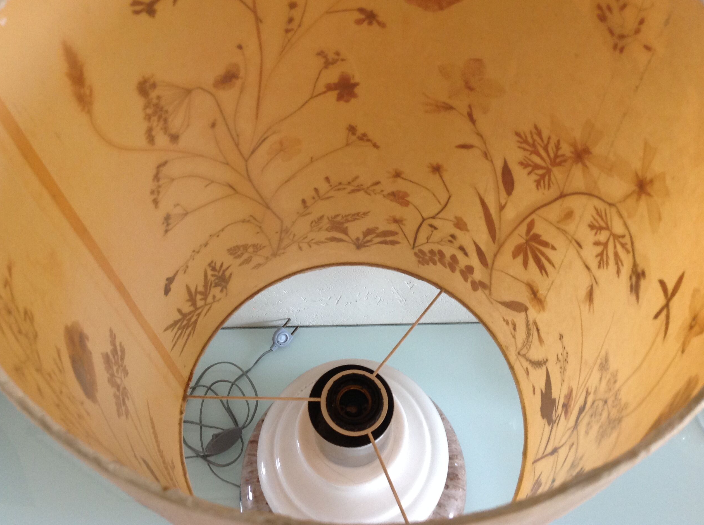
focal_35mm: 36
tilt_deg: -61.5
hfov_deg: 51.4
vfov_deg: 39.6
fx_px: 731
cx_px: 347
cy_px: 259
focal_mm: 4.28
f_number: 2.4
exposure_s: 1/15
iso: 125
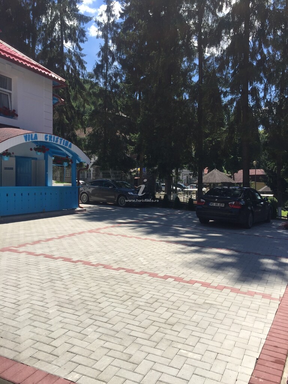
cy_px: 192
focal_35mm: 29
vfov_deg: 61.7
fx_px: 322
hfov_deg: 48.2
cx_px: 144
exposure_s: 1/1464
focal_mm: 4.15
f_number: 2.2
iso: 32
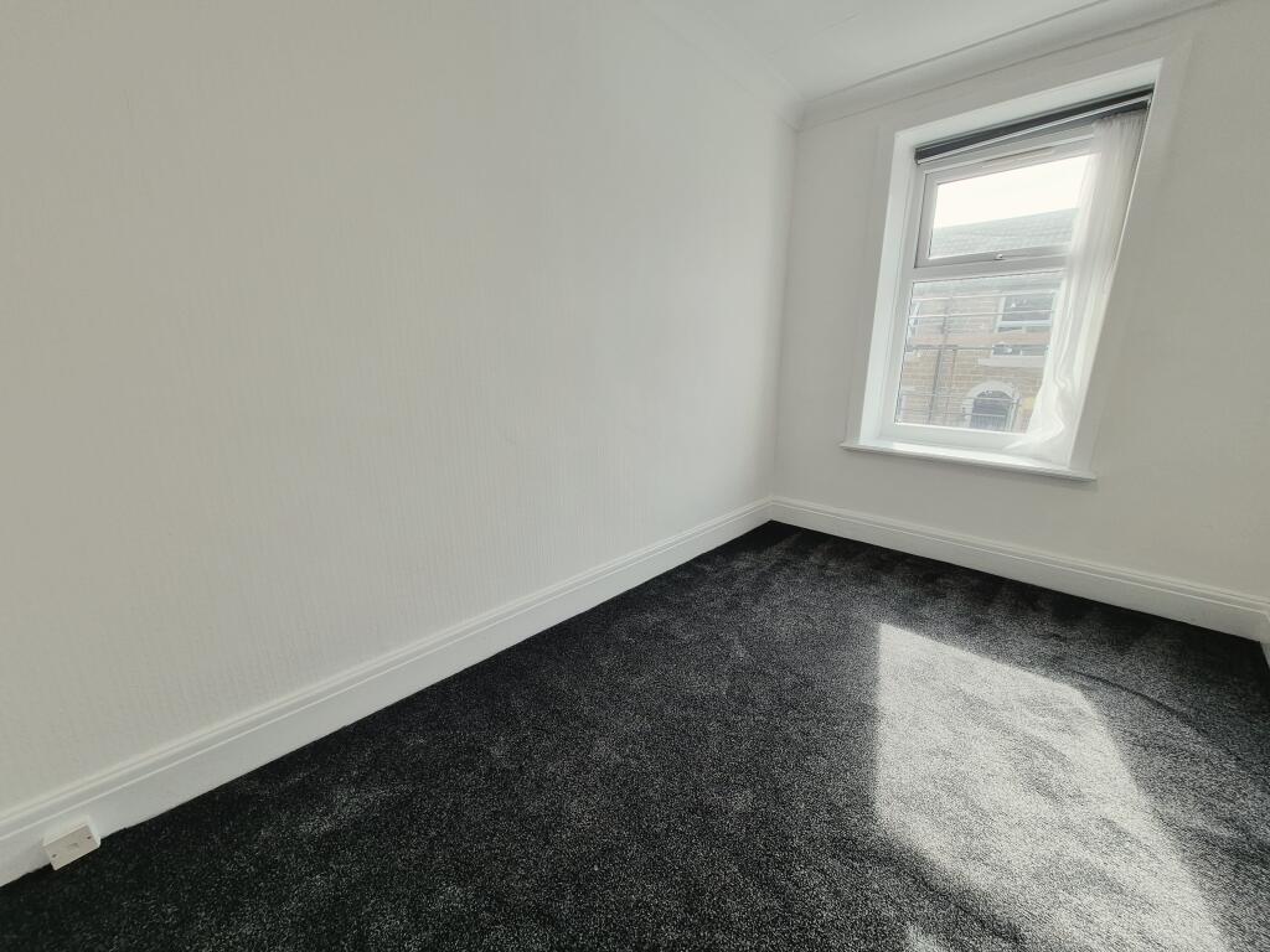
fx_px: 477
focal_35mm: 13
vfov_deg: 89.9
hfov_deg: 106.2
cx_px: 635
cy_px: 476
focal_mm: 1.74
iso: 40
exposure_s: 1/233
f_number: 2.2
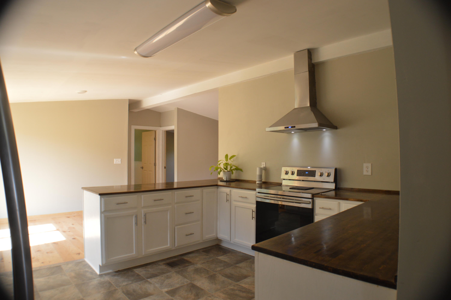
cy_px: 150
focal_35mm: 27
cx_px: 226
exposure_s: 1/100
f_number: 5
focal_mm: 18
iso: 400
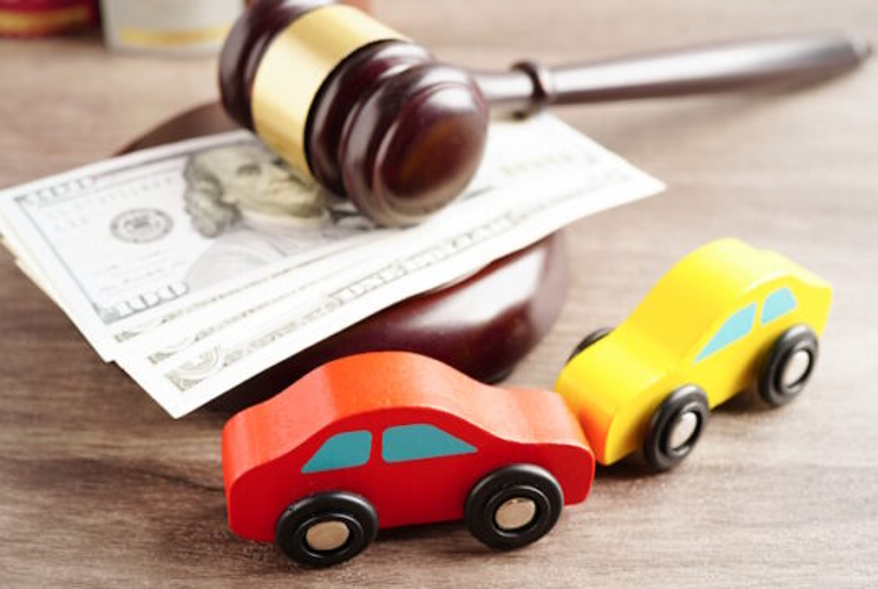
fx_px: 1221
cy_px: 294
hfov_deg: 39.5
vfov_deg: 27.1
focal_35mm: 50
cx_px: 439
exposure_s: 1/80
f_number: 6.3
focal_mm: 50
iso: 100
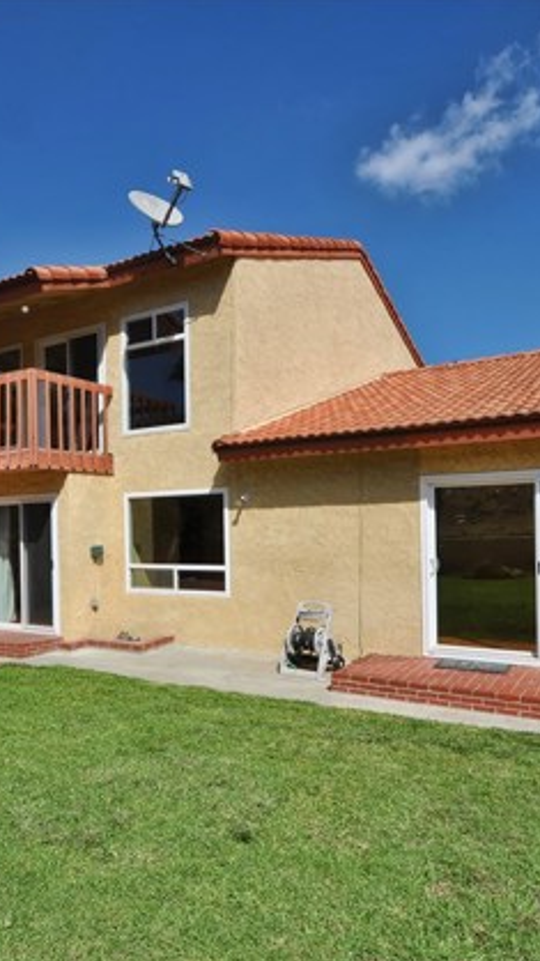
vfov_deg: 76.3
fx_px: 611
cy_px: 482
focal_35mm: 24
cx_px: 223
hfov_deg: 47.5
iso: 200
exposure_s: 1/500
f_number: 11
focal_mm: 10
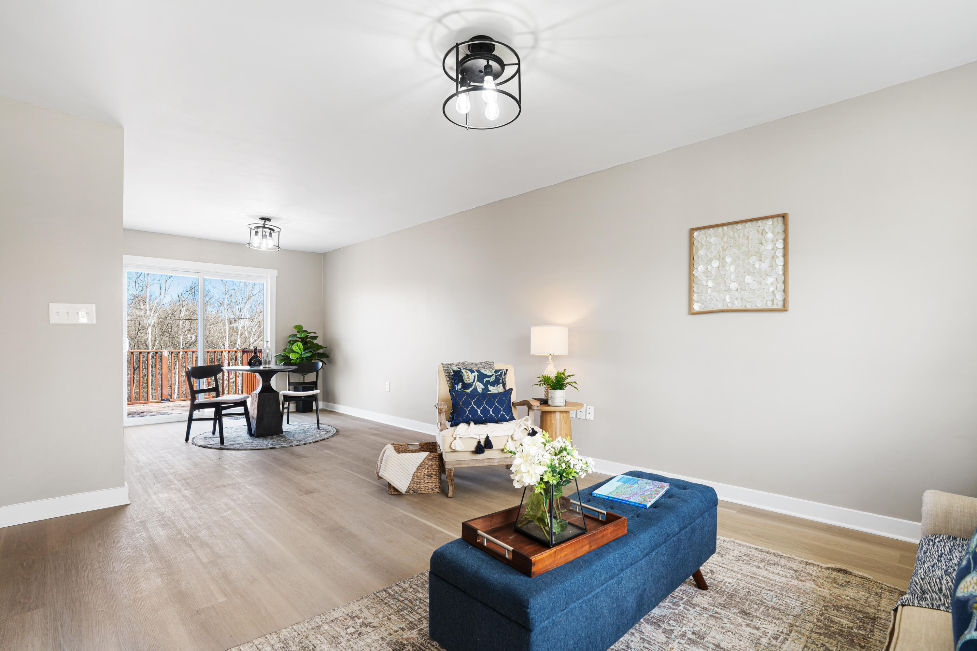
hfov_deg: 96.7
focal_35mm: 16
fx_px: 434
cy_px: 326
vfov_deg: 73.7
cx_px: 488
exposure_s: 1/1.67
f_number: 8
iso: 100
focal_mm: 16
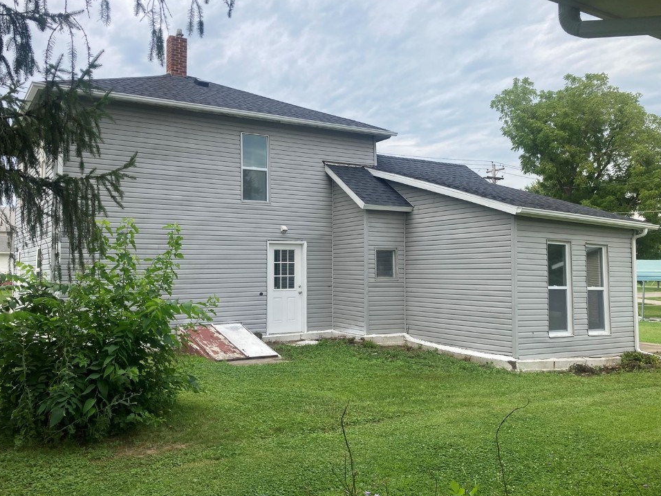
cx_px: 313
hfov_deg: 59.9
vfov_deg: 46.8
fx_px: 573
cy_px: 237
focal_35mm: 30
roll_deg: +0.2
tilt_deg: +6.0
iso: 20
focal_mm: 3.99
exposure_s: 1/1033
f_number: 1.8
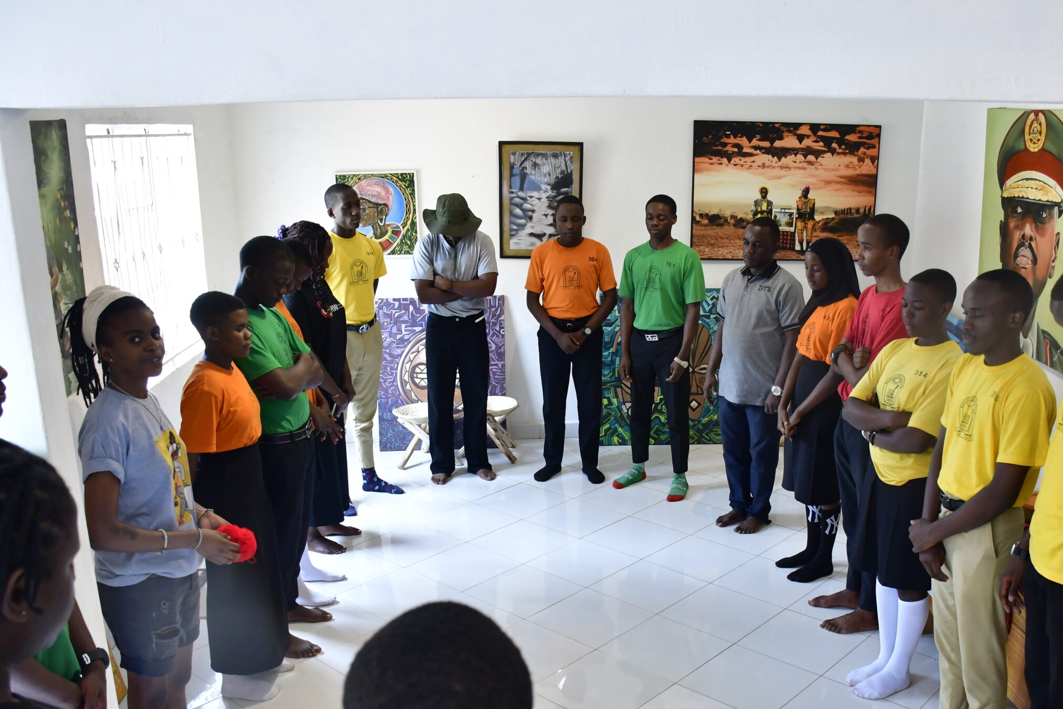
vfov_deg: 38.6
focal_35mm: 34
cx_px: 616
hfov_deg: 55.5
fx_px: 1004
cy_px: 444
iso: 1250
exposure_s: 1/100
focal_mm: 18
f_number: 4.5
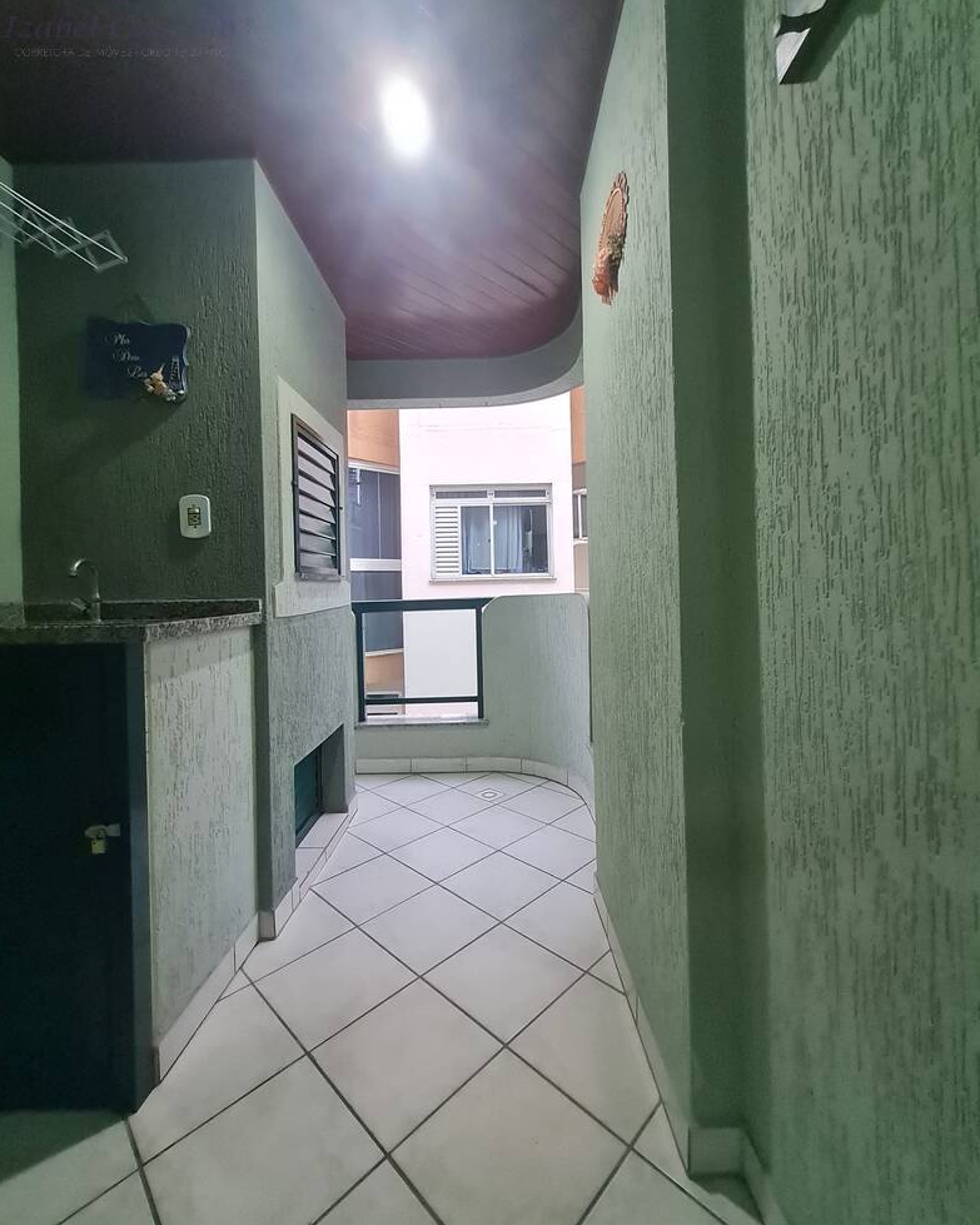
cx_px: 496
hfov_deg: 88.0
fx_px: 508
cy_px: 591
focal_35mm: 14
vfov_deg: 100.7
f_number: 2.2
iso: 400
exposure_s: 1/60
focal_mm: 1.74
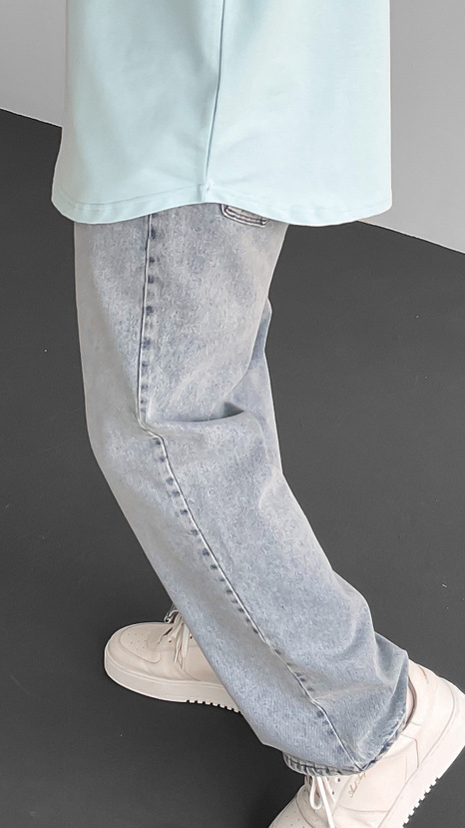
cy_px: 160
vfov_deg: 33.3
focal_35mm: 61
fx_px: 1338
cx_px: 272
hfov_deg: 19.7
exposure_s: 1/120
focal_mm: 3
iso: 25
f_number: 1.8
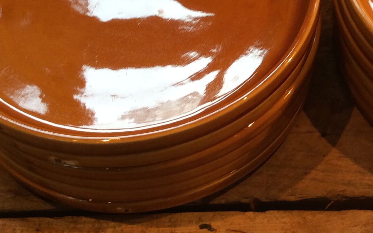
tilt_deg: -50.1
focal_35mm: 76
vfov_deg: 17.0
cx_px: 304
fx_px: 773
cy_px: 35
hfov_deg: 26.6
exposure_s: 1/25
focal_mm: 3.3
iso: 50
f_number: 2.4
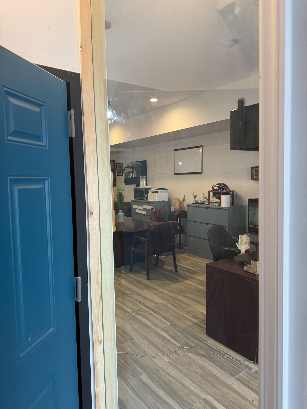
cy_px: 204
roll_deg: -0.9
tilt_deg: -5.7
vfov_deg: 71.6
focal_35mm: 24
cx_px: 154
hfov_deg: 56.8
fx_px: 284
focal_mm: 6.76
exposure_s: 1/60
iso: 160
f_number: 1.78
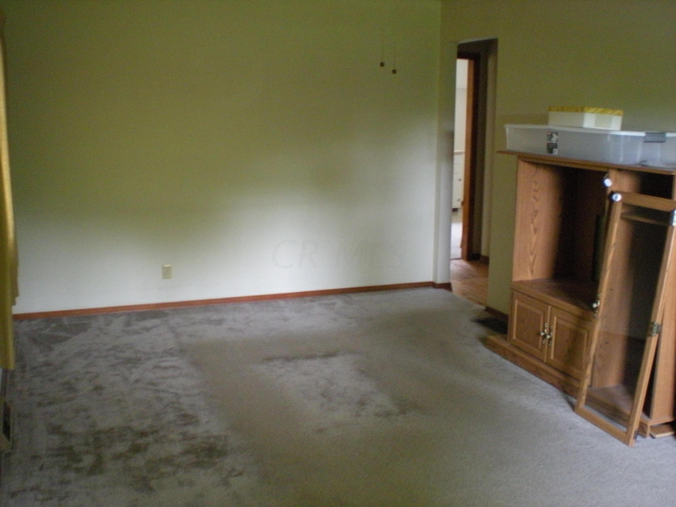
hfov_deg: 49.0
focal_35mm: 38
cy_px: 254
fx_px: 742
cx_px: 338
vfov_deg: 37.7
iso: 508
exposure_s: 1/8
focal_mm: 6.3
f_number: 3.1
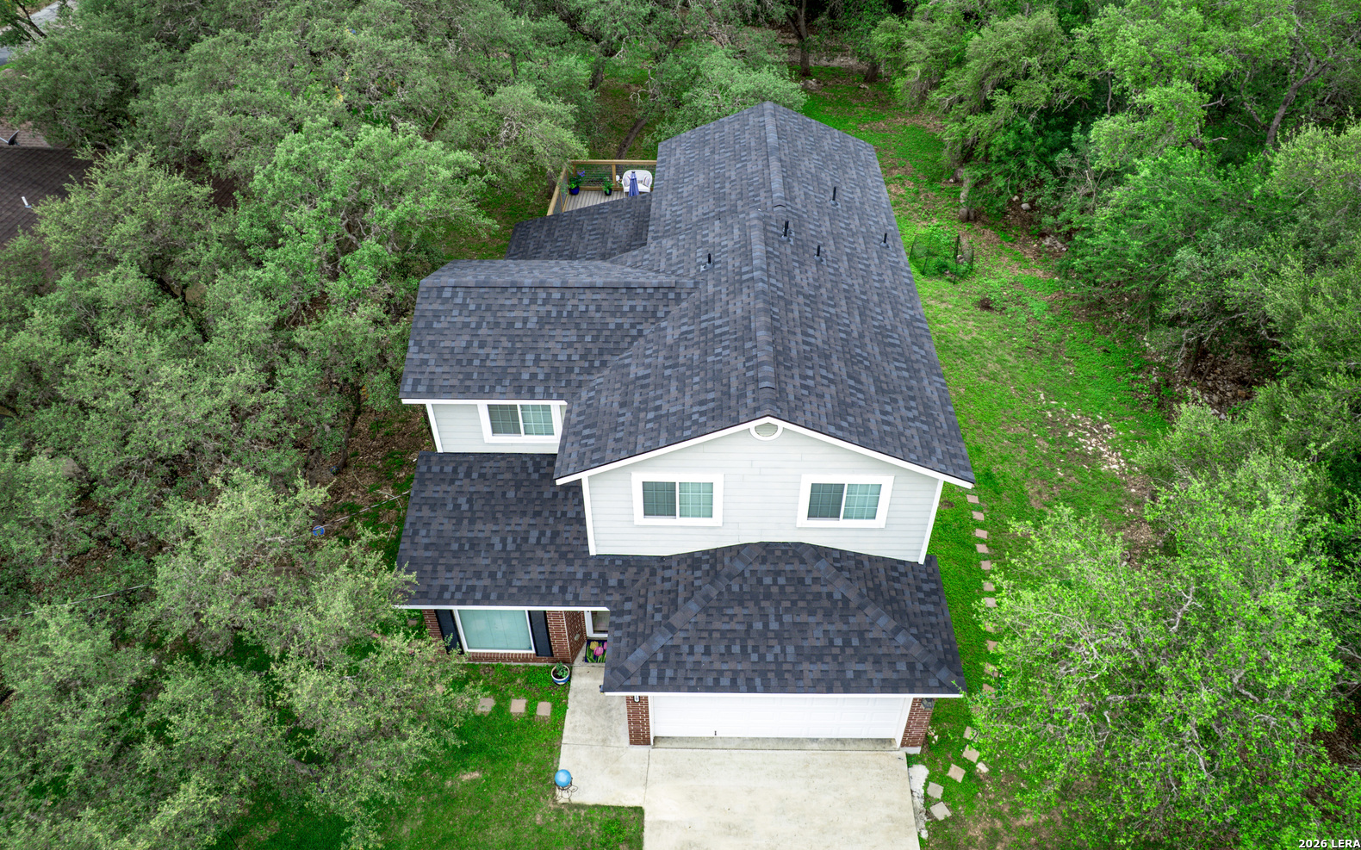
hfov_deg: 77.2
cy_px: 386
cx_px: 691
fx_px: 853
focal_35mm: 23
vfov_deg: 52.9
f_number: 2.8
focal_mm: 8.38
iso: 100
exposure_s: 1/100
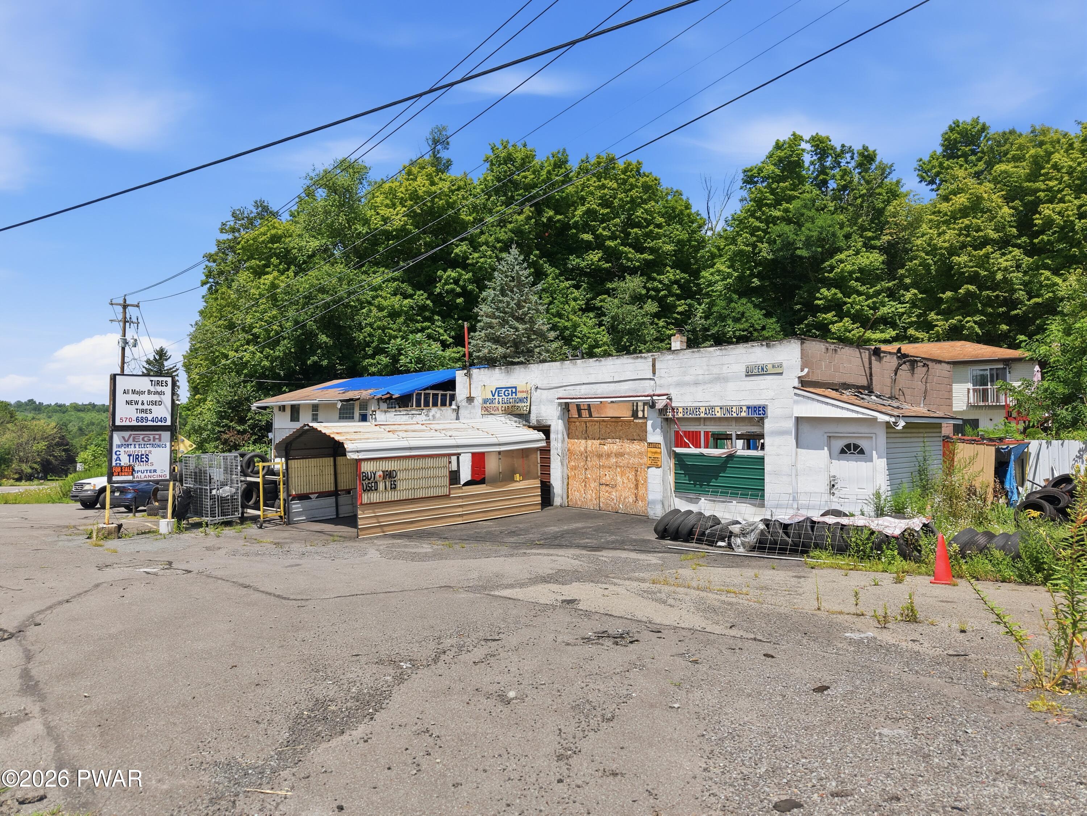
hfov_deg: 71.6
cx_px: 544
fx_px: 754
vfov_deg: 56.8
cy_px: 408
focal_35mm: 24
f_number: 1.8
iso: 130
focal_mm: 8.7
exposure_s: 1/8000
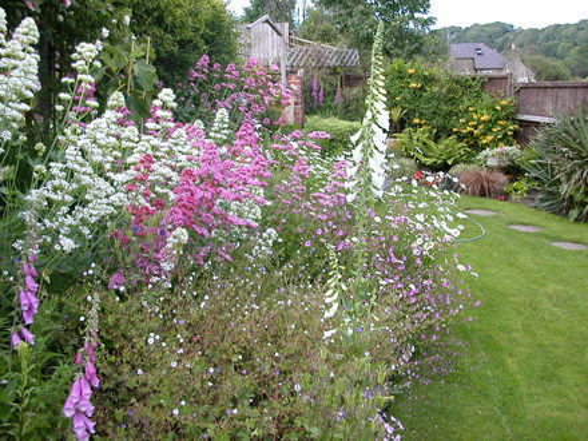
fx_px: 628
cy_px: 220
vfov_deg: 38.7
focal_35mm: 37
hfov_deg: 50.1
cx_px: 294
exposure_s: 1/185
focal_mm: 5.6
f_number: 2.7
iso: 100
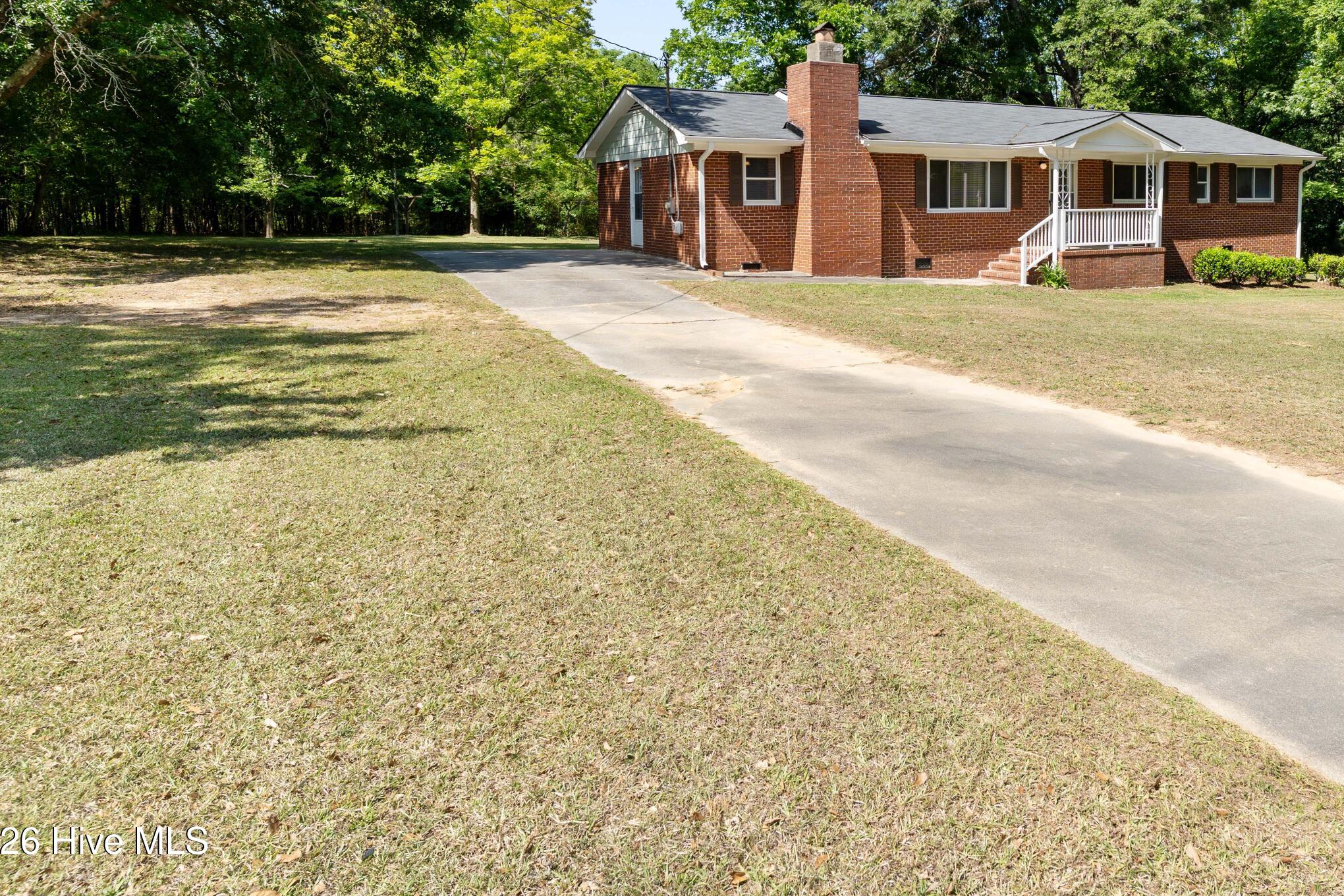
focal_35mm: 25
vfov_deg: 49.6
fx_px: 933
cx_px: 916
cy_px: 242
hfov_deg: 69.1
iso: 50
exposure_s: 1/50
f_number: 8
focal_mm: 17
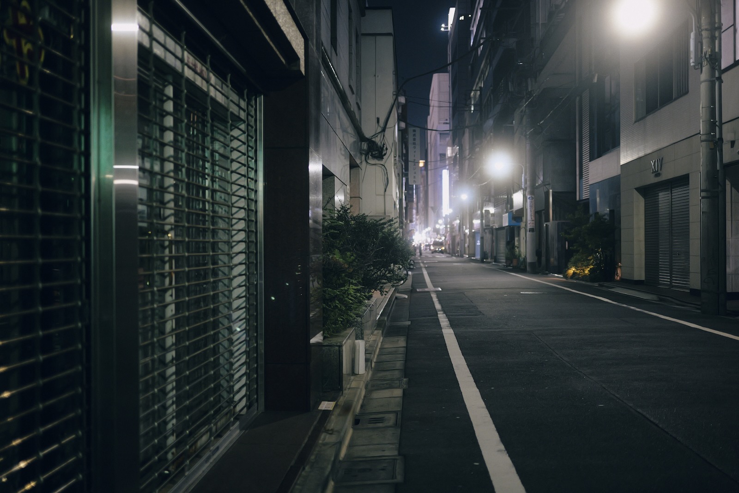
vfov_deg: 33.4
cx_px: 370
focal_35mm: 40
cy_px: 246
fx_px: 821
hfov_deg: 48.5
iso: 1600
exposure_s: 1/50
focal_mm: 40
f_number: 2
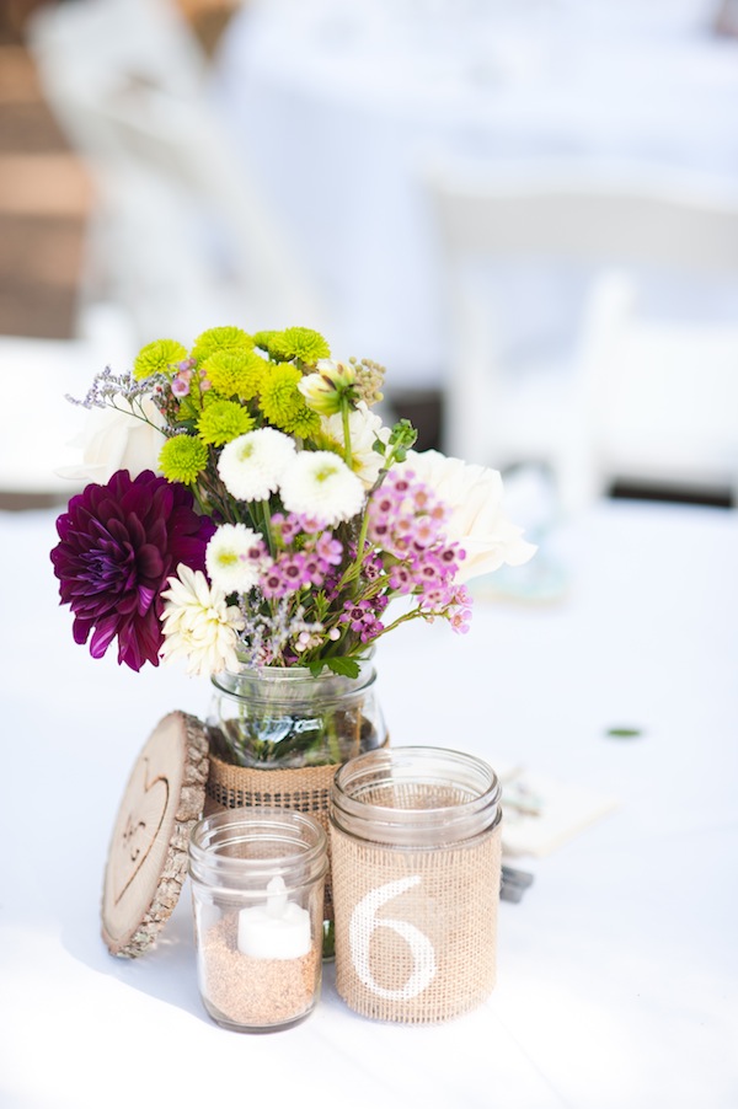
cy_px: 554
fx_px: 2618
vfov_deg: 23.9
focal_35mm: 85
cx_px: 369
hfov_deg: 16.0
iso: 200
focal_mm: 85
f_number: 2.8
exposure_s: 1/320
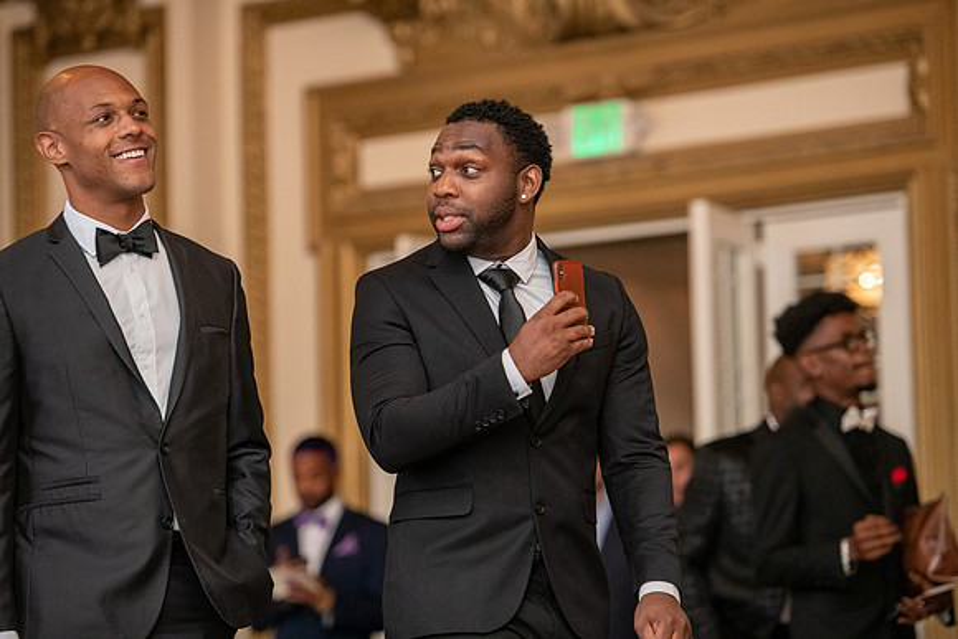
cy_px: 320
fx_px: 3859
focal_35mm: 145
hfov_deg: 14.2
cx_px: 479
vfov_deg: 9.5
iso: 2500
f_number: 2.8
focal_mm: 145
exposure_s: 1/500
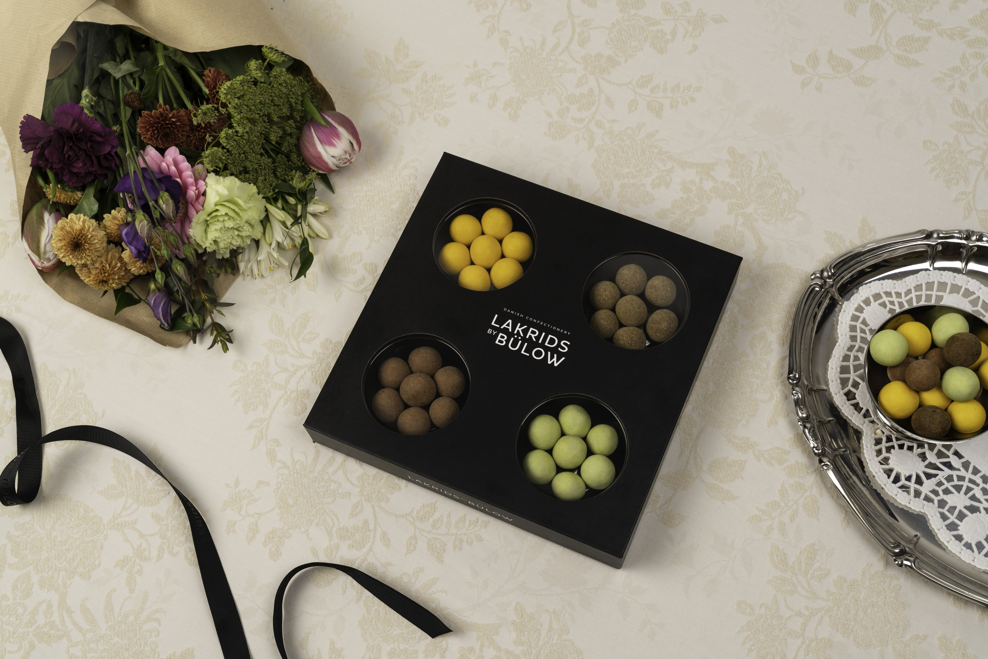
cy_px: 330
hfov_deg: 45.6
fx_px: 1175
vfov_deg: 31.3
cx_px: 494
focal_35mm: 43
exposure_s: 1/160
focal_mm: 42.8
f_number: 10
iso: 320
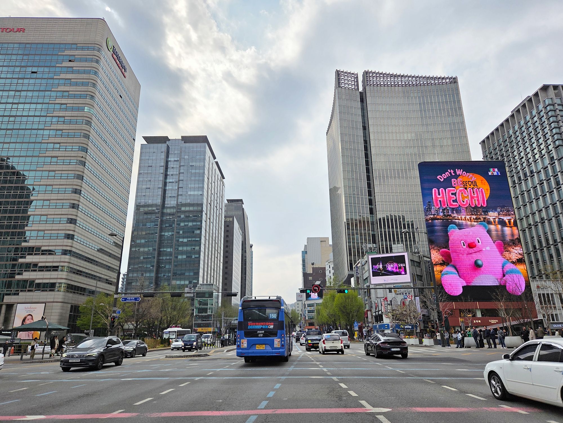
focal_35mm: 23
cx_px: 282
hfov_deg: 73.9
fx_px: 374
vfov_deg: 58.9
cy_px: 212
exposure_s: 1/7891
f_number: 1.8
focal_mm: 5.4
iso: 50
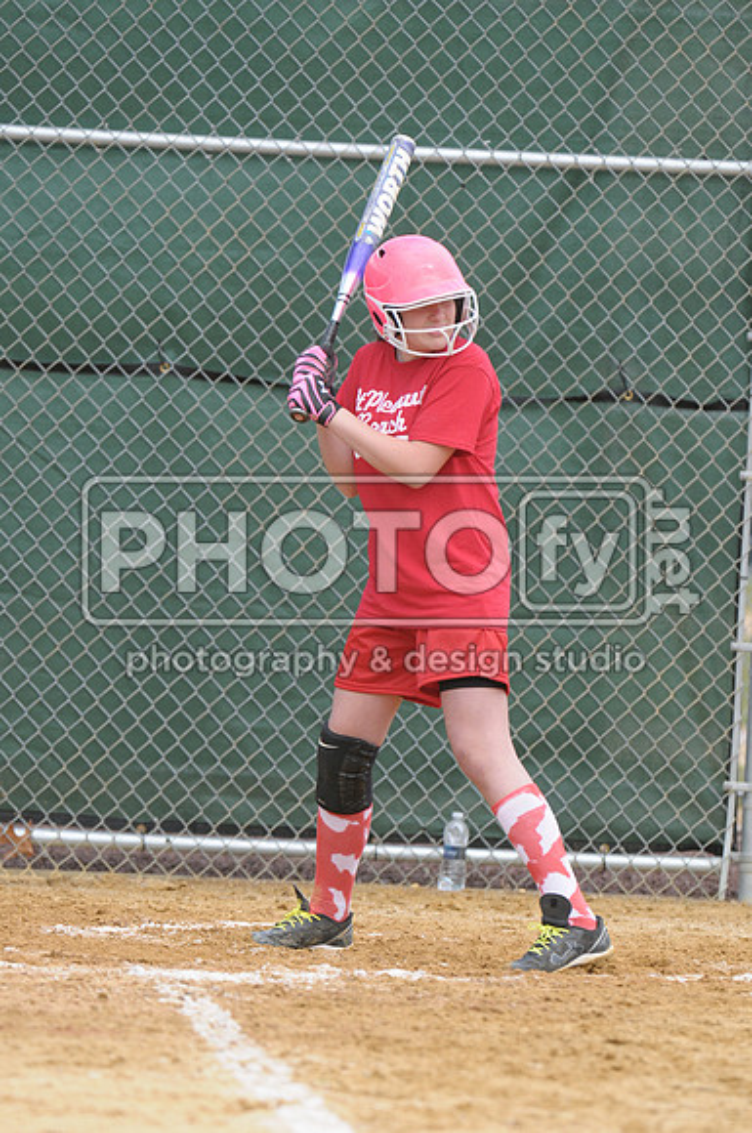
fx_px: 14141
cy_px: 566
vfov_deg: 4.6
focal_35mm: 450
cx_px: 376
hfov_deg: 3.0
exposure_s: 1/1000
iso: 400
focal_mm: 300
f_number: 4.5
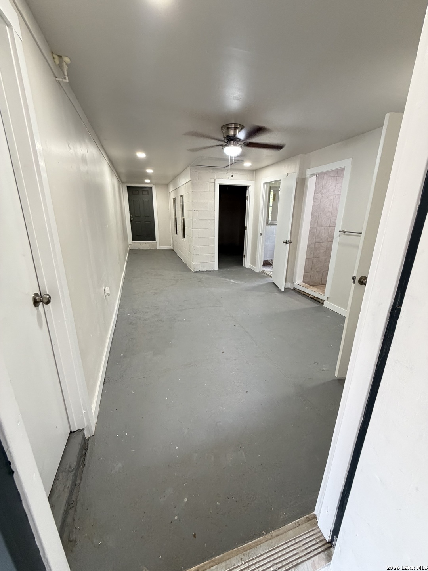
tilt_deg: -17.1
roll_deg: +0.0
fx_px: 231
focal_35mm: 14
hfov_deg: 85.7
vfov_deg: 102.1
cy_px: 286
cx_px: 214
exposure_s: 1/60
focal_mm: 2.22
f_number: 2.2
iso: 250
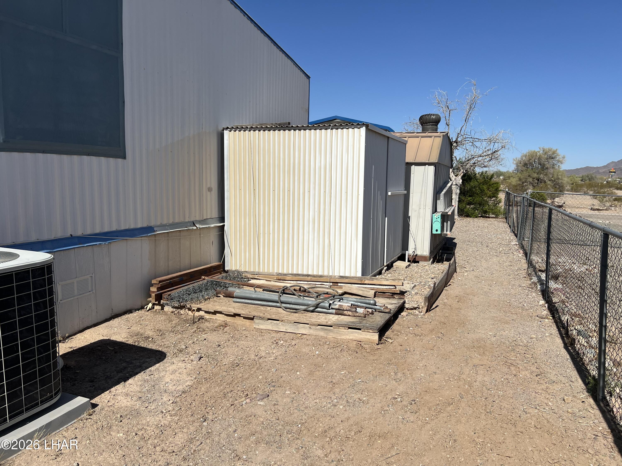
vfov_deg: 53.1
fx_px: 467
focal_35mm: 26
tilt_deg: -7.7
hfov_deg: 67.3
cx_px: 311
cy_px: 233
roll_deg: -1.4
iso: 50
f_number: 1.5
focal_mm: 5.7
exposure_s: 1/8696
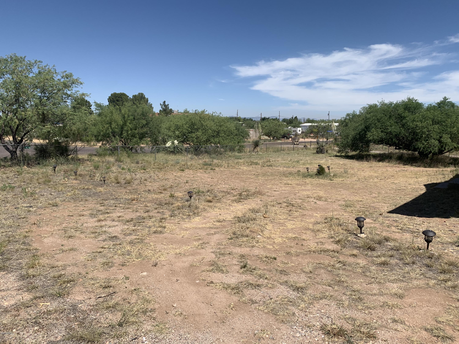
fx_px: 345
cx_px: 230
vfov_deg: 53.1
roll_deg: -0.1
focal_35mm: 26
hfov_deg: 67.3
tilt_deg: -5.9
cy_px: 172
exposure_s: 1/3401
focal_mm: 4.25
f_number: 1.8
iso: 25
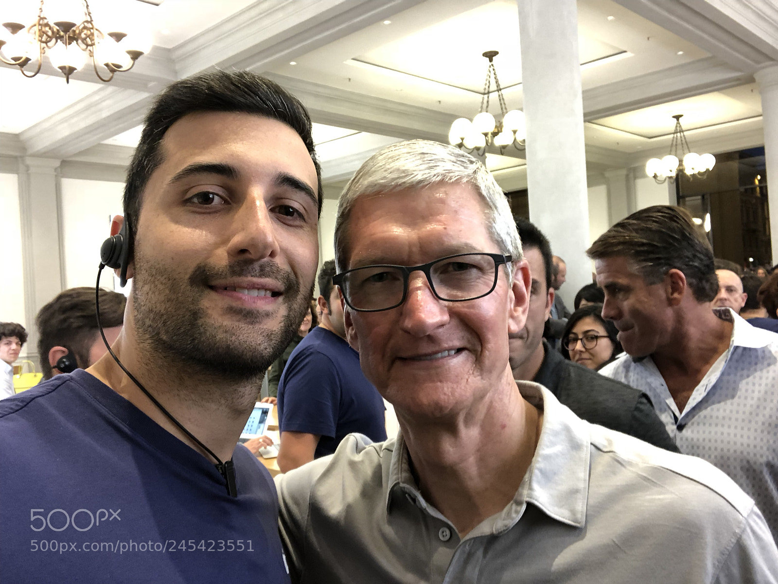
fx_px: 720
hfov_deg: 56.8
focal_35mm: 32
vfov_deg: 44.2
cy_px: 292
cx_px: 389
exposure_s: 1/50
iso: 200
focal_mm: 2.87
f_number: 2.2
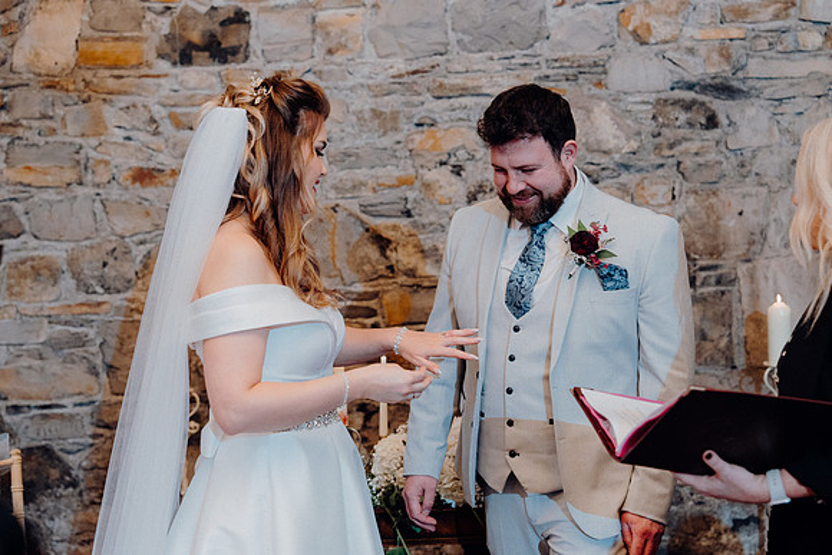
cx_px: 416
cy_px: 278
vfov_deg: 24.2
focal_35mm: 56
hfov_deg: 35.6
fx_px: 1294
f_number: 3.5
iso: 2500
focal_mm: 56
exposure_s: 1/200
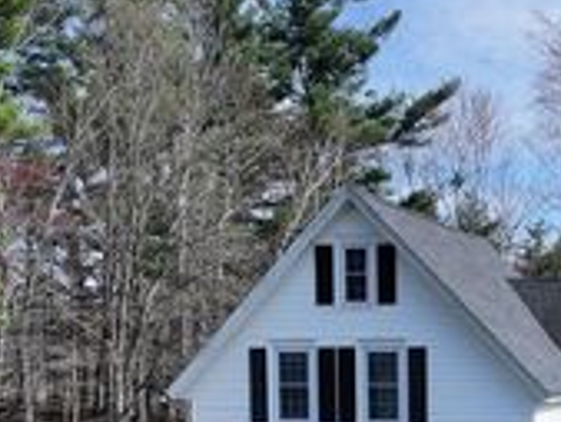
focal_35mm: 71
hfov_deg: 26.3
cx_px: 524
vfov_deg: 19.8
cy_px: 474
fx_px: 1151
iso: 160
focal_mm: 12.29
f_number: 2.8
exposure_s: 1/1600
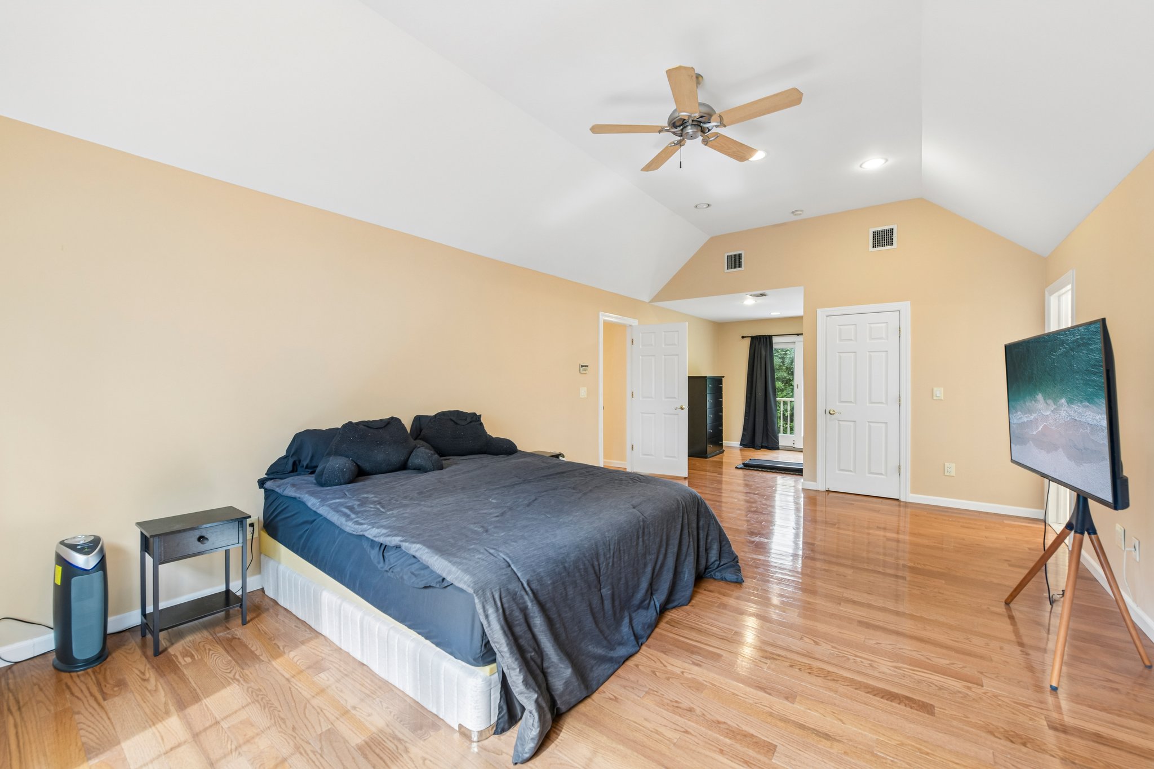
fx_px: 449
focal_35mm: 14
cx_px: 577
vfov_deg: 81.2
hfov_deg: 104.3
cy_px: 384
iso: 400
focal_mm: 14
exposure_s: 1/8
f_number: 8
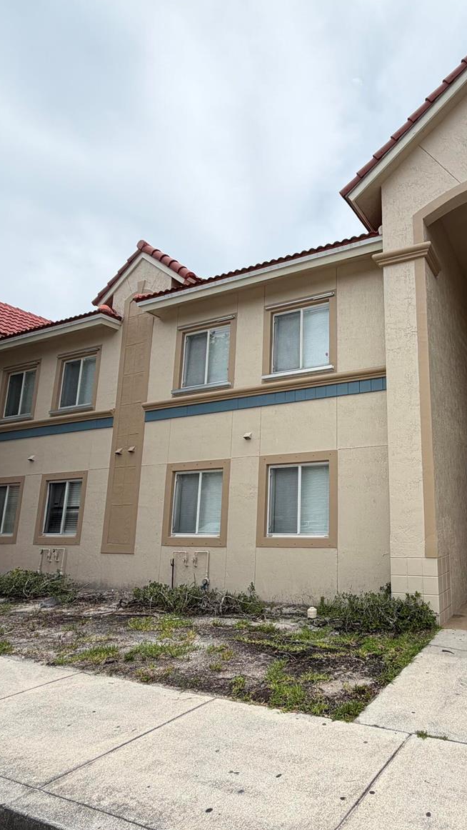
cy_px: 423
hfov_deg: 50.5
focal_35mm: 21
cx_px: 370
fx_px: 462
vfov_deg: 83.8
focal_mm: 2.22
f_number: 2.2
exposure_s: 1/928
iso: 20
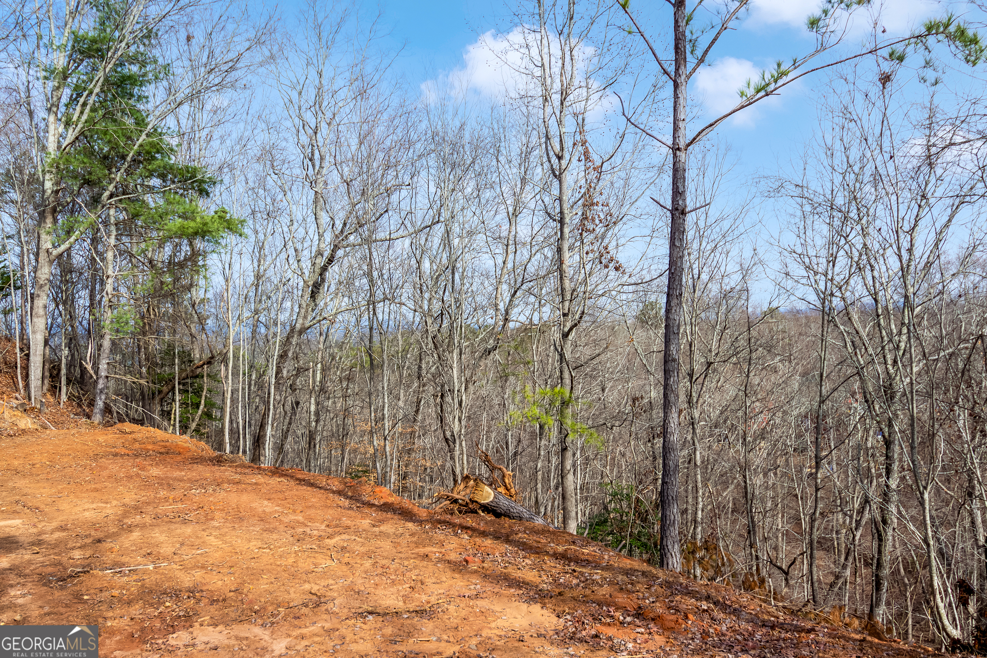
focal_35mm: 30
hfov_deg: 61.9
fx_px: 822
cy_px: 329
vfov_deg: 43.6
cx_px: 494
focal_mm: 20
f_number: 3.5
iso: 200
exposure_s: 1/2000
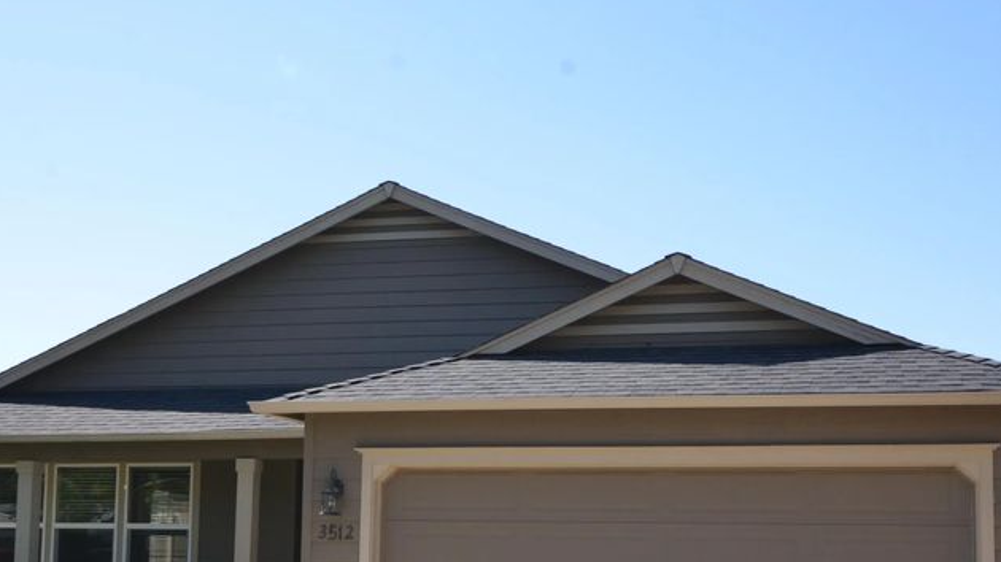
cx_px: 529
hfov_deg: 40.6
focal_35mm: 51
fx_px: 1353
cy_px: 419
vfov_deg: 23.3
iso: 400
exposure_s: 1/250
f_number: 13
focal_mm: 20
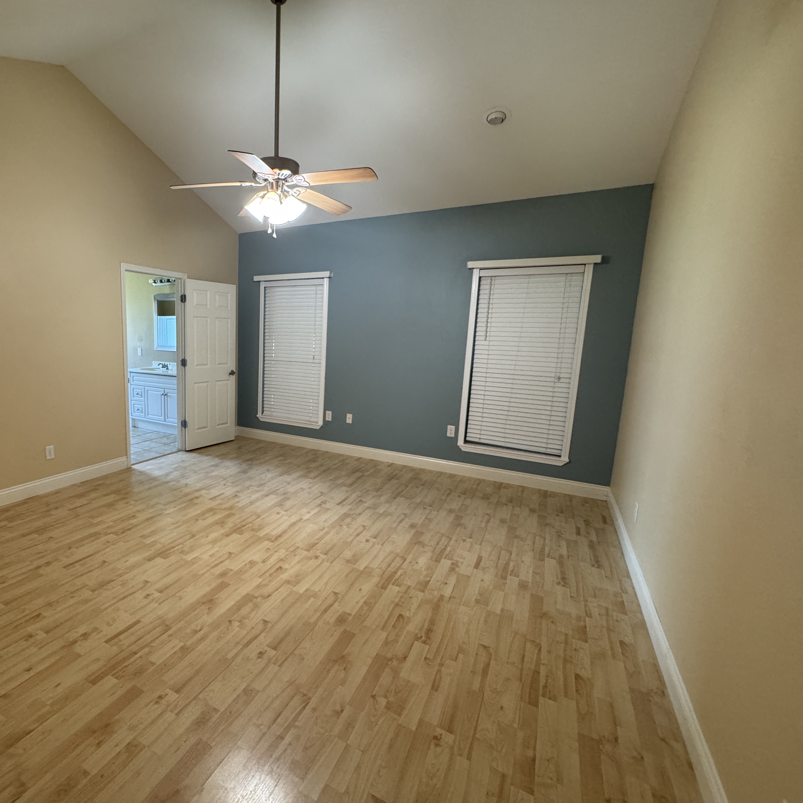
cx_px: 271
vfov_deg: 84.0
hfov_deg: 81.3
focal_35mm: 17
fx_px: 446
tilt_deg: -8.7
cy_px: 402
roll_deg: -1.2
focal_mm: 2.22
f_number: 2.2
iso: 400
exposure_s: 1/60
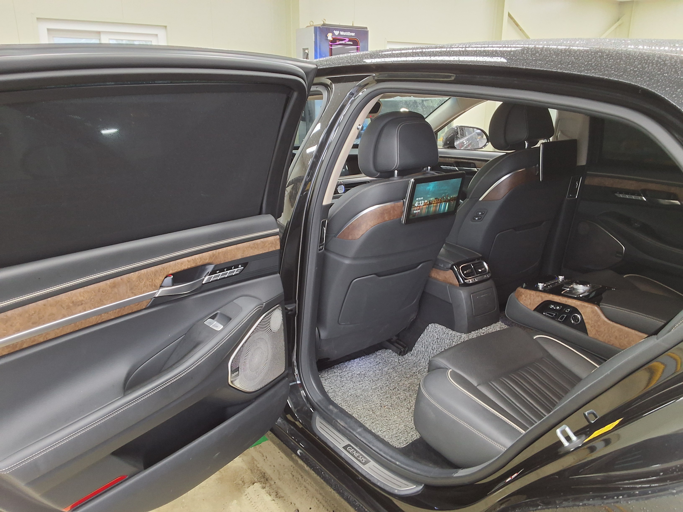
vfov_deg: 49.7
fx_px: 552
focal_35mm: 28
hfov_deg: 63.4
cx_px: 342
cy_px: 256
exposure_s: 1/30
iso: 160
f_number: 1.9
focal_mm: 2.91
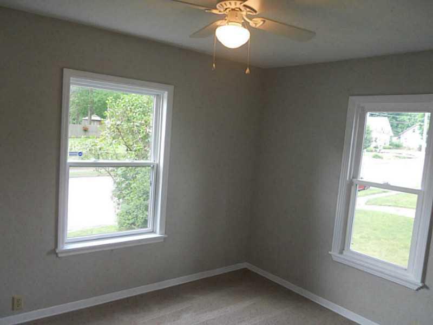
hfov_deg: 63.4
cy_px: 162
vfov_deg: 49.7
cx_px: 216
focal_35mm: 28
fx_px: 350
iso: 400
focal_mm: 5
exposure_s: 1/200
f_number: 2.7
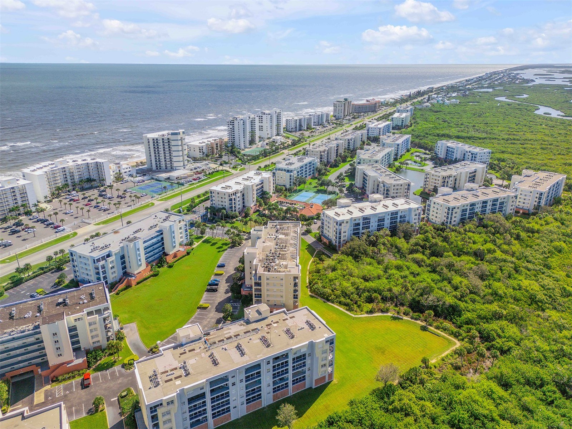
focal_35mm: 24
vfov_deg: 56.8
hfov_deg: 71.6
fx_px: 397
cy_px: 214
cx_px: 286
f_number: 1.7
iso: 100
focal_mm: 6.72
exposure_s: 1/2500
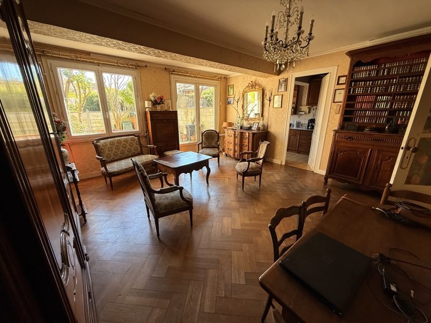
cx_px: 216
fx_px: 174
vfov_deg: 85.7
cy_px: 162
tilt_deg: -16.4
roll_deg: -0.2
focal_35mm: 14
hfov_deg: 102.1
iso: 125
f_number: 2.2
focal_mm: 2.22
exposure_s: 1/99
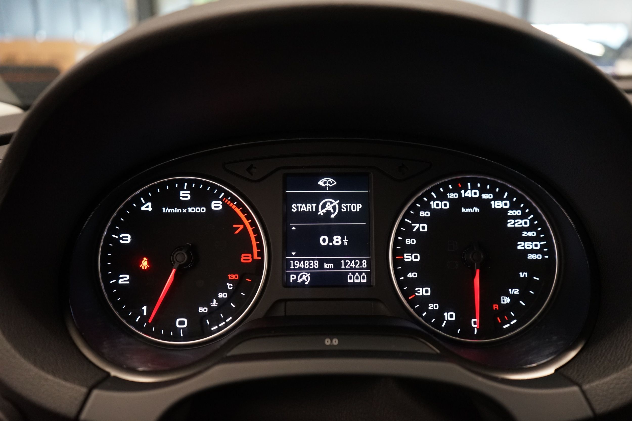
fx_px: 527
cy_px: 210
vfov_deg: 43.6
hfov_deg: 61.9
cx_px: 316
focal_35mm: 30
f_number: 3.5
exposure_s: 1/60
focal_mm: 30
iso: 2500
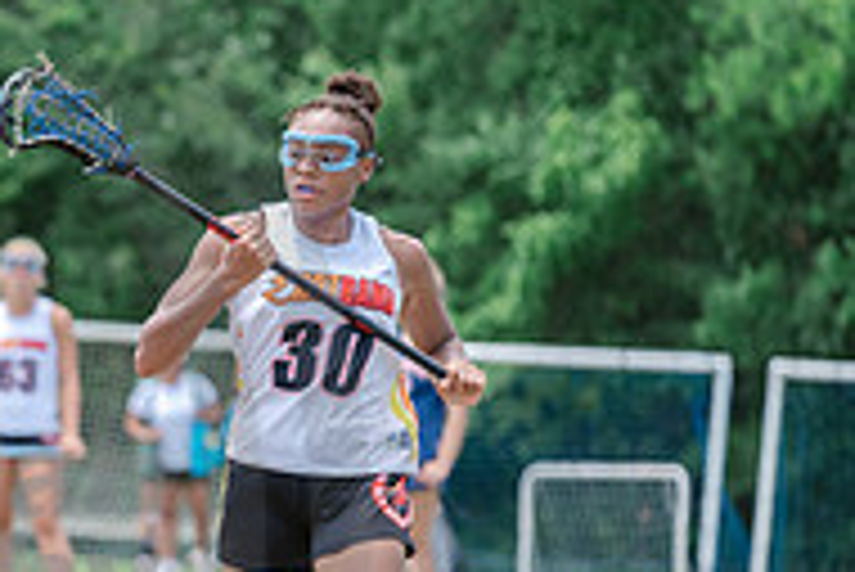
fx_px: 14522
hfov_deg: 3.4
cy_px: 525
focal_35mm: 611
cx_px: -428
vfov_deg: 2.3
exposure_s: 1/1250
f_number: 4.5
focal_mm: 200
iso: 400
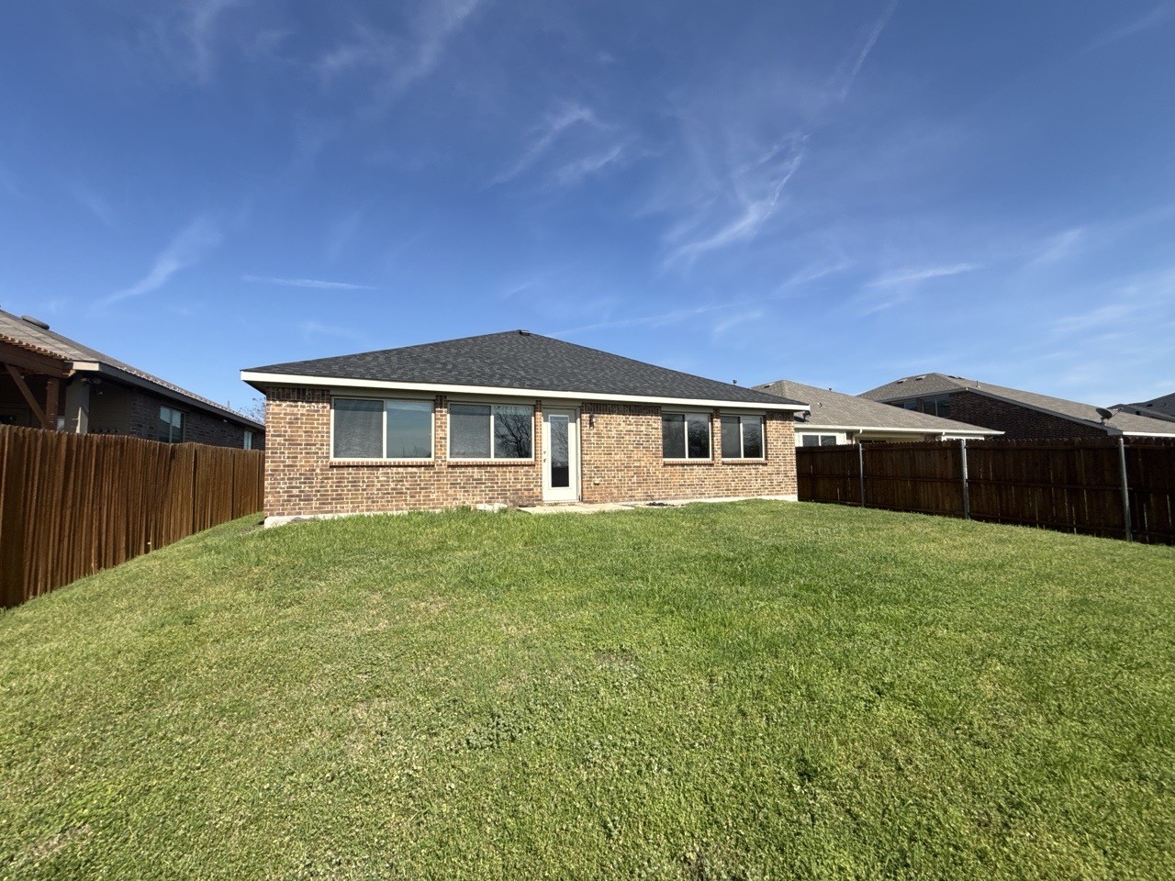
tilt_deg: +3.7
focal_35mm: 14
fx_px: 475
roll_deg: +1.2
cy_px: 440
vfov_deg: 85.7
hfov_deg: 102.1
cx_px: 588
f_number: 2.2
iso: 50
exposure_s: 1/2410
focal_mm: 2.22
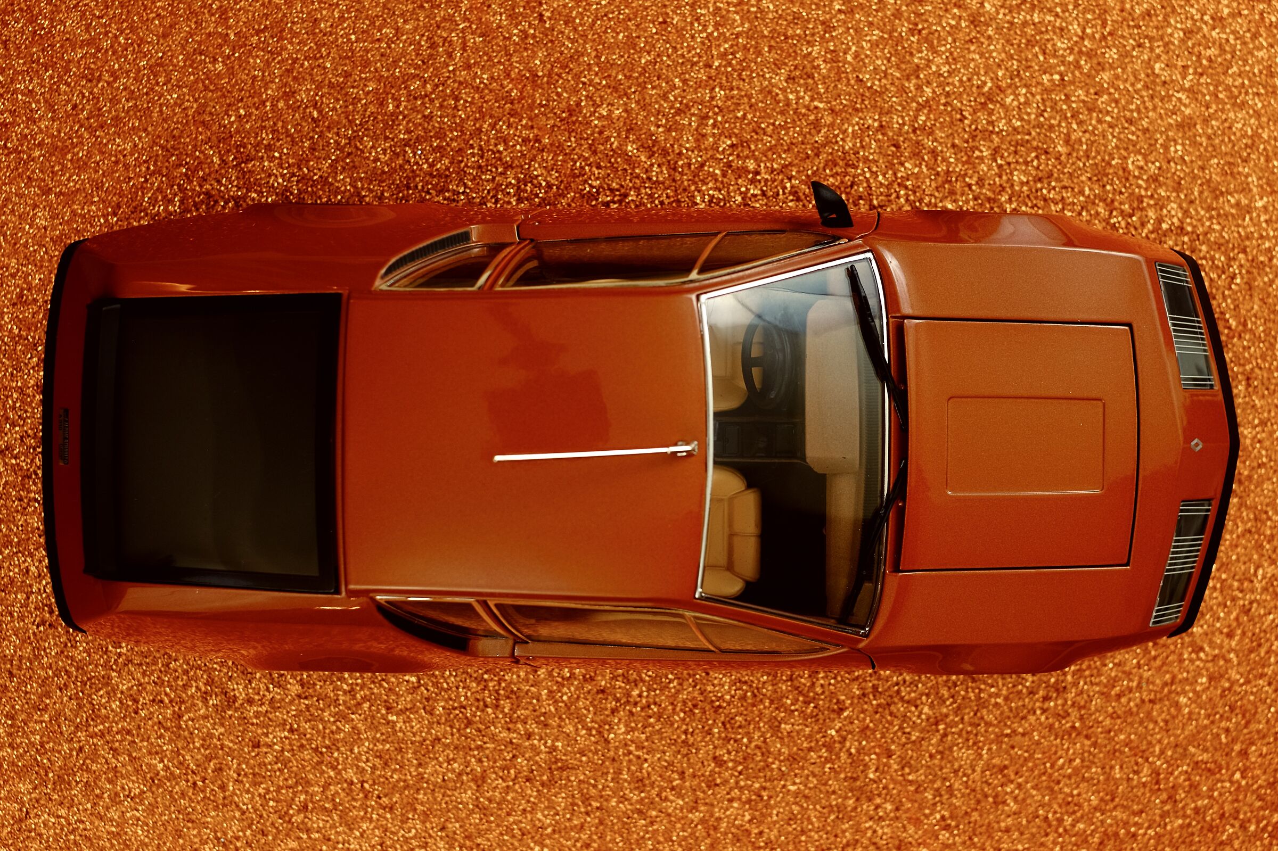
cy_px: 426
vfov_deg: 25.5
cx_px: 639
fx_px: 1881
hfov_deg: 37.5
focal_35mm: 53
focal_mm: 35
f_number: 4
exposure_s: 1/50
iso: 160
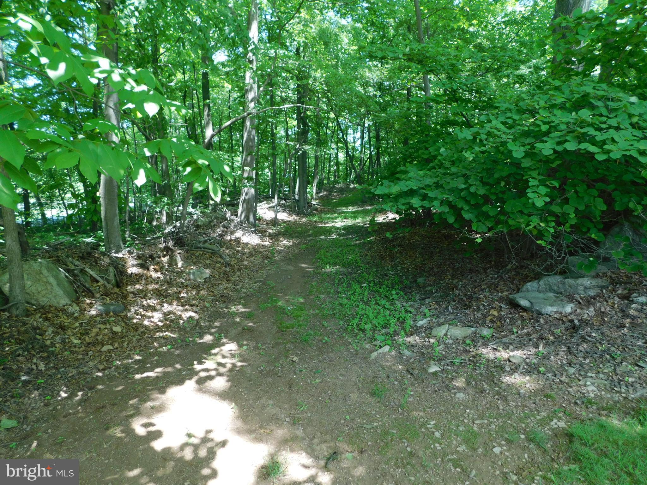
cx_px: 324
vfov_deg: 58.9
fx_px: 430
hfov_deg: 73.9
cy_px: 242
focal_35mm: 23
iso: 125
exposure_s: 1/100
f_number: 3
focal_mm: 4
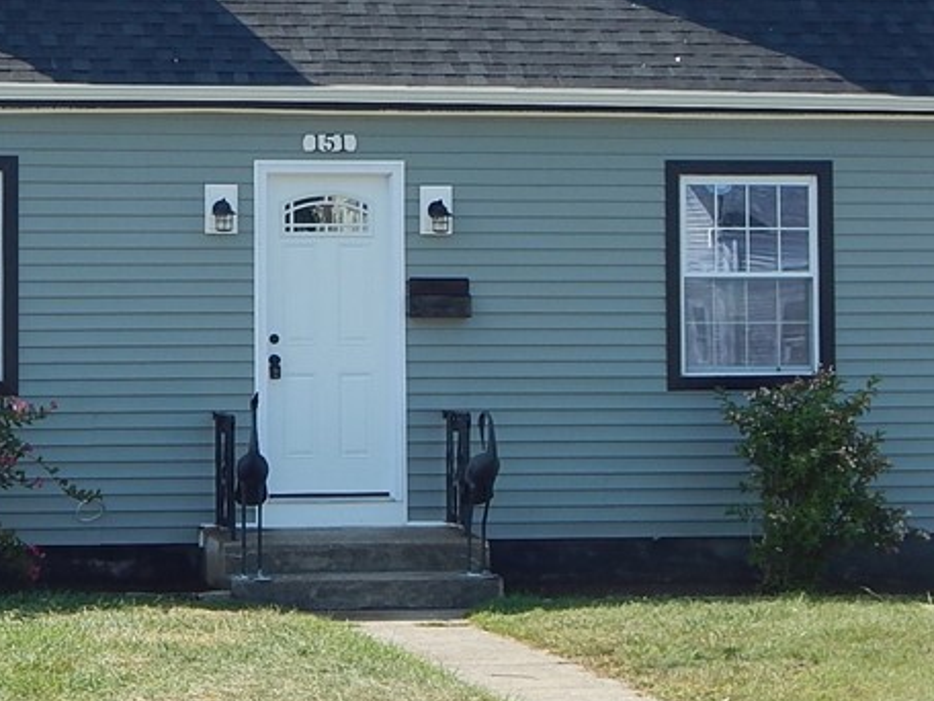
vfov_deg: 13.4
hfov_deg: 17.7
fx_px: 2968
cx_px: 182
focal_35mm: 110
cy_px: 162
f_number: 3.7
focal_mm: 8.6
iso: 125
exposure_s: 1/640
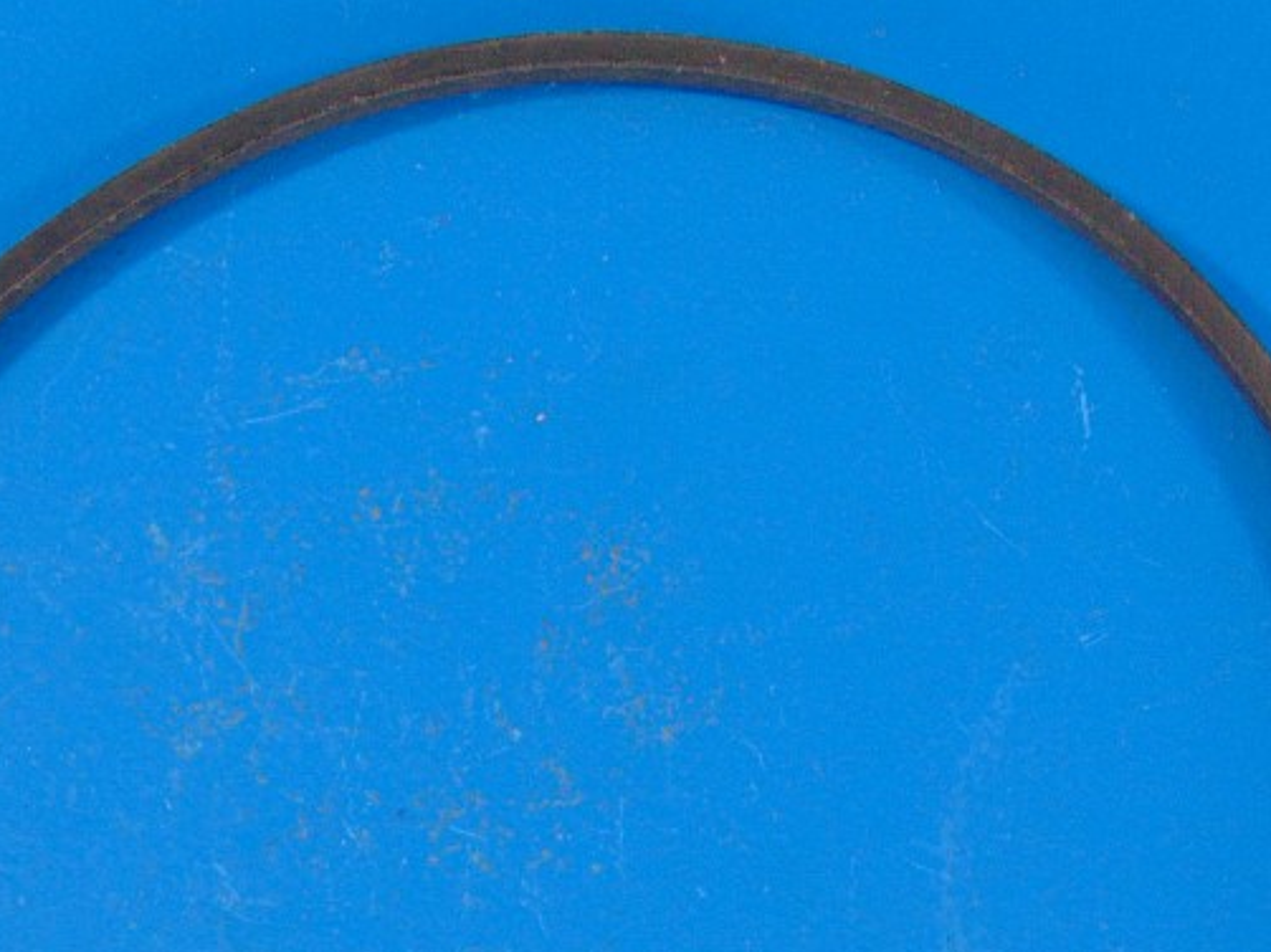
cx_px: 542
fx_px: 3743
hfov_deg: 19.3
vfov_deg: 14.3
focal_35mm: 102
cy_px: 929
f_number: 3.5
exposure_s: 1/30
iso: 250
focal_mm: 9
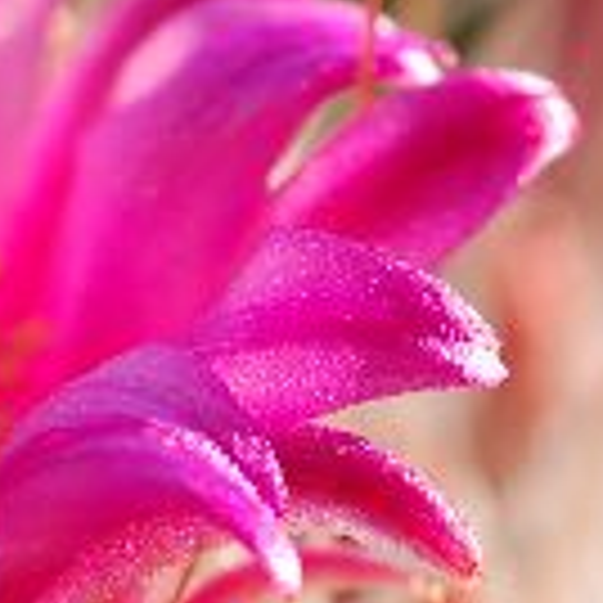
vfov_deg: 1.8
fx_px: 19712
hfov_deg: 1.7
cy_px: 952
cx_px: -1192
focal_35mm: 1000
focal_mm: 105
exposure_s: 1/125
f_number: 10
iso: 200
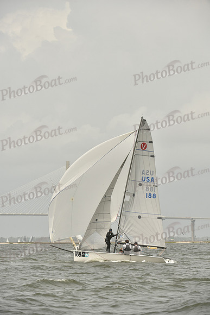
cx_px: 105
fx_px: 2099
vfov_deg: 8.6
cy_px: 158
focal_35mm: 240
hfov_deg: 5.7
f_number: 8
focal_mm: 240
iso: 320
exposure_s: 1/1250
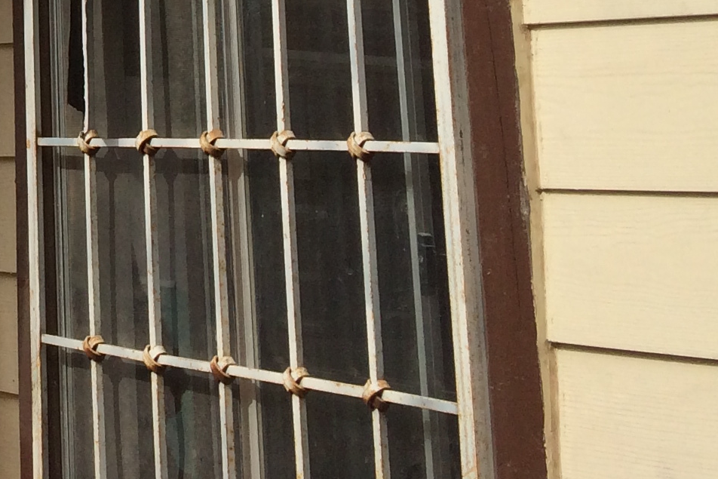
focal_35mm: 107
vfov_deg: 11.8
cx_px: -373
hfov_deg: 17.2
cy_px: -395
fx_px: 2134
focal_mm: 4.12
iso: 32
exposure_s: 1/2053
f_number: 2.2
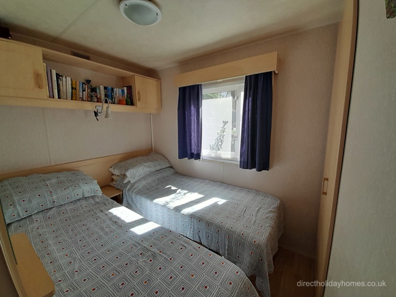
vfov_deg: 89.9
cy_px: 148
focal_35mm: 13
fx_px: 149
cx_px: 198
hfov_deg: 106.2
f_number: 2.2
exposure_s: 1/100
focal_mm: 1.13
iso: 50
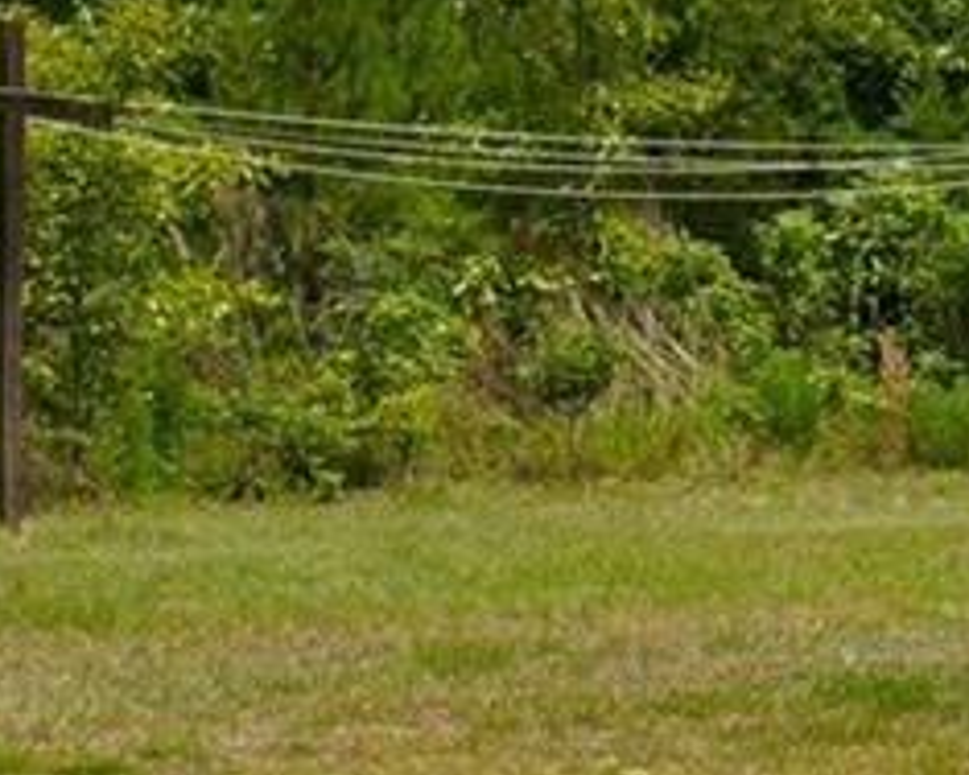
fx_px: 8432
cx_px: 1307
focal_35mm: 294
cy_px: 559
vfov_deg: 5.3
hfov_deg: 6.5
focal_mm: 24
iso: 100
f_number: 10
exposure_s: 1/160
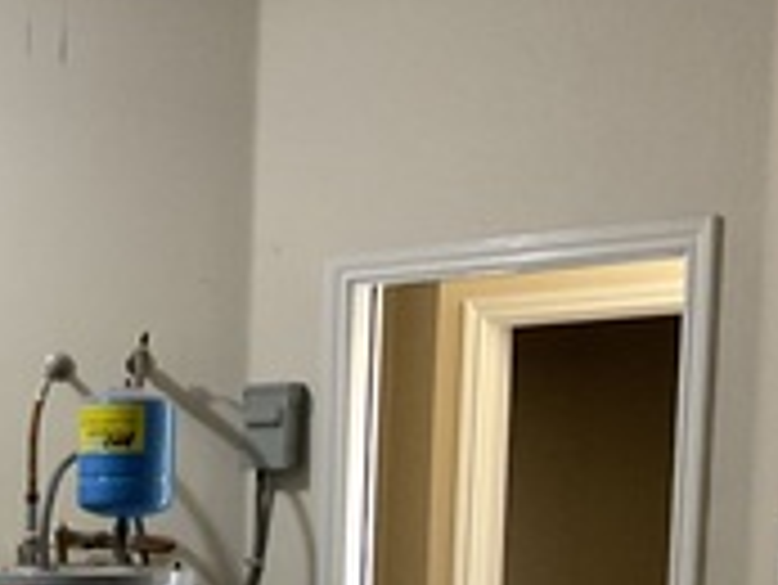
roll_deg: -0.3
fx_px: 2407
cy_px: 896
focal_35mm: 107
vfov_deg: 13.1
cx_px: -126
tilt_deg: -8.8
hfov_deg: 17.6
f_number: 1.8
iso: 320
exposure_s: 1/40
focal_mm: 3
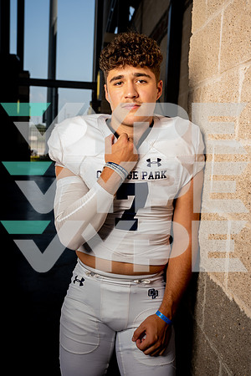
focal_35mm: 46
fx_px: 481
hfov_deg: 29.2
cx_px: 126
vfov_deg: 42.7
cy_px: 188
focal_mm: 46
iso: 80
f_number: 6.3
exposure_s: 1/250
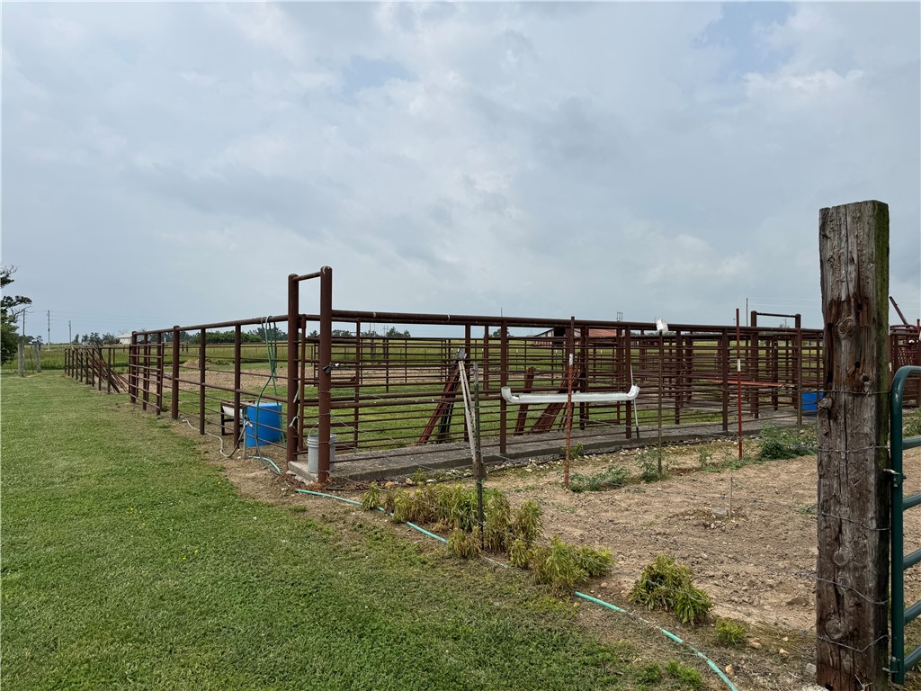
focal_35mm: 24
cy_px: 346
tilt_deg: +2.4
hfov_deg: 71.6
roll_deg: -1.9
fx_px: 639
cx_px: 460
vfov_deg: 56.8
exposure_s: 1/6173
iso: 80
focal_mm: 6.76
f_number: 1.78
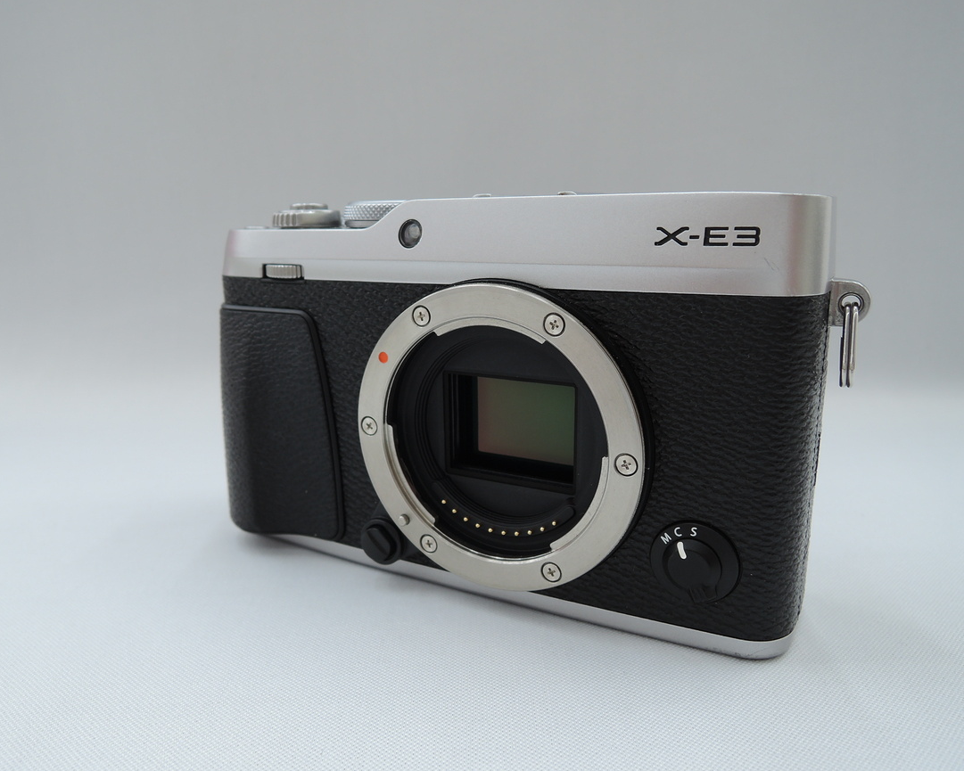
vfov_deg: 54.9
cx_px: 457
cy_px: 391
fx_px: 742
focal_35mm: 26
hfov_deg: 66.0
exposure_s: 1/40
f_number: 2.8
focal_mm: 5.1
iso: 80
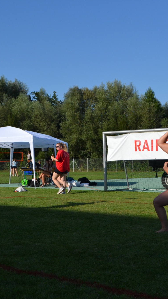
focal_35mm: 57
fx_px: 451
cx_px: 118
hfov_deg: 21.0
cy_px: 150
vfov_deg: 36.6
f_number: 7.1
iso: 400
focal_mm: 24
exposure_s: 1/2000
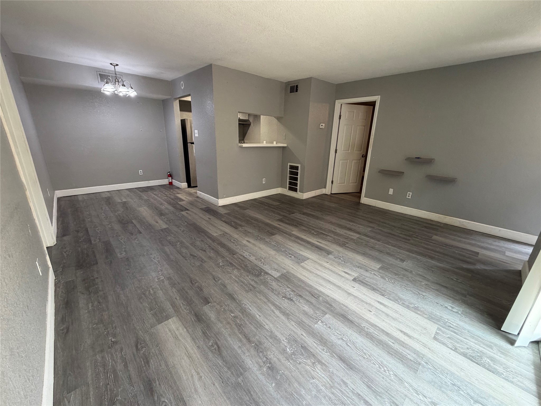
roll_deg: -0.8
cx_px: 270
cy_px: 203
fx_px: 219
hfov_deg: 102.1
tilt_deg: -17.0
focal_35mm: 14
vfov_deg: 85.7
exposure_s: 1/120
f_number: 2.2
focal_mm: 2.22
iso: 250
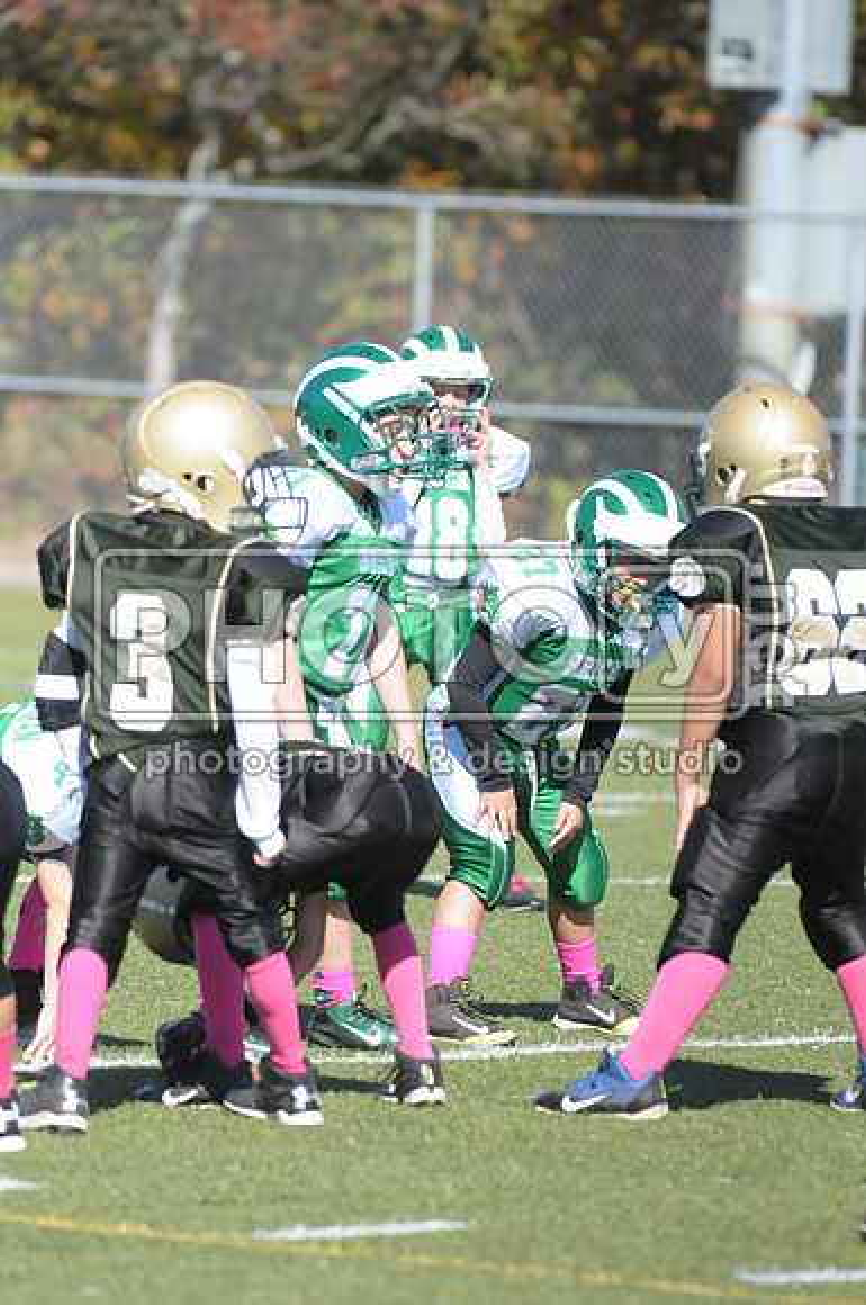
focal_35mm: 360
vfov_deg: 5.7
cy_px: 652
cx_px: 433
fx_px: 13028
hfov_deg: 3.8
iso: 1600
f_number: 4
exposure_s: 1/8000
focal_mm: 240
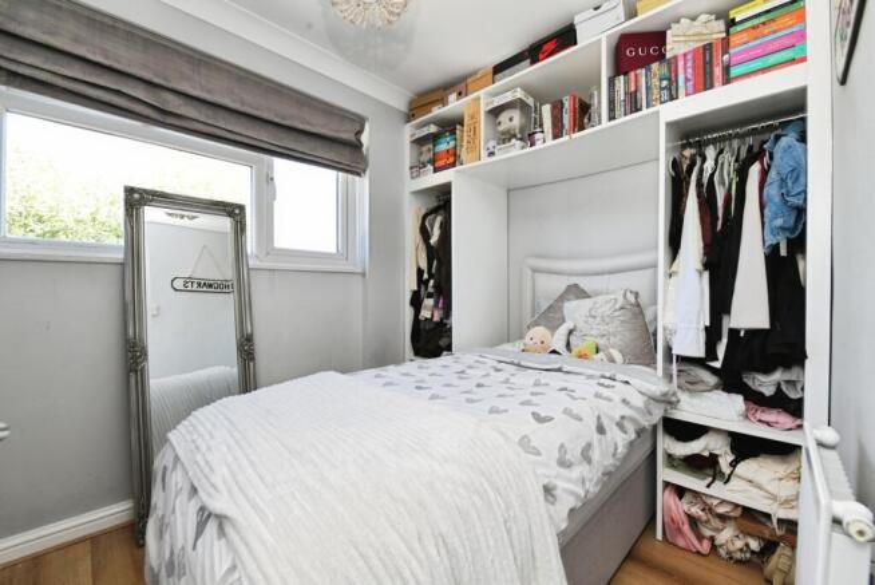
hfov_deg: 104.2
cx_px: 438
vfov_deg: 81.3
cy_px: 292
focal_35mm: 14
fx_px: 340
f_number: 10
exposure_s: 1/60
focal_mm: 14
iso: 640
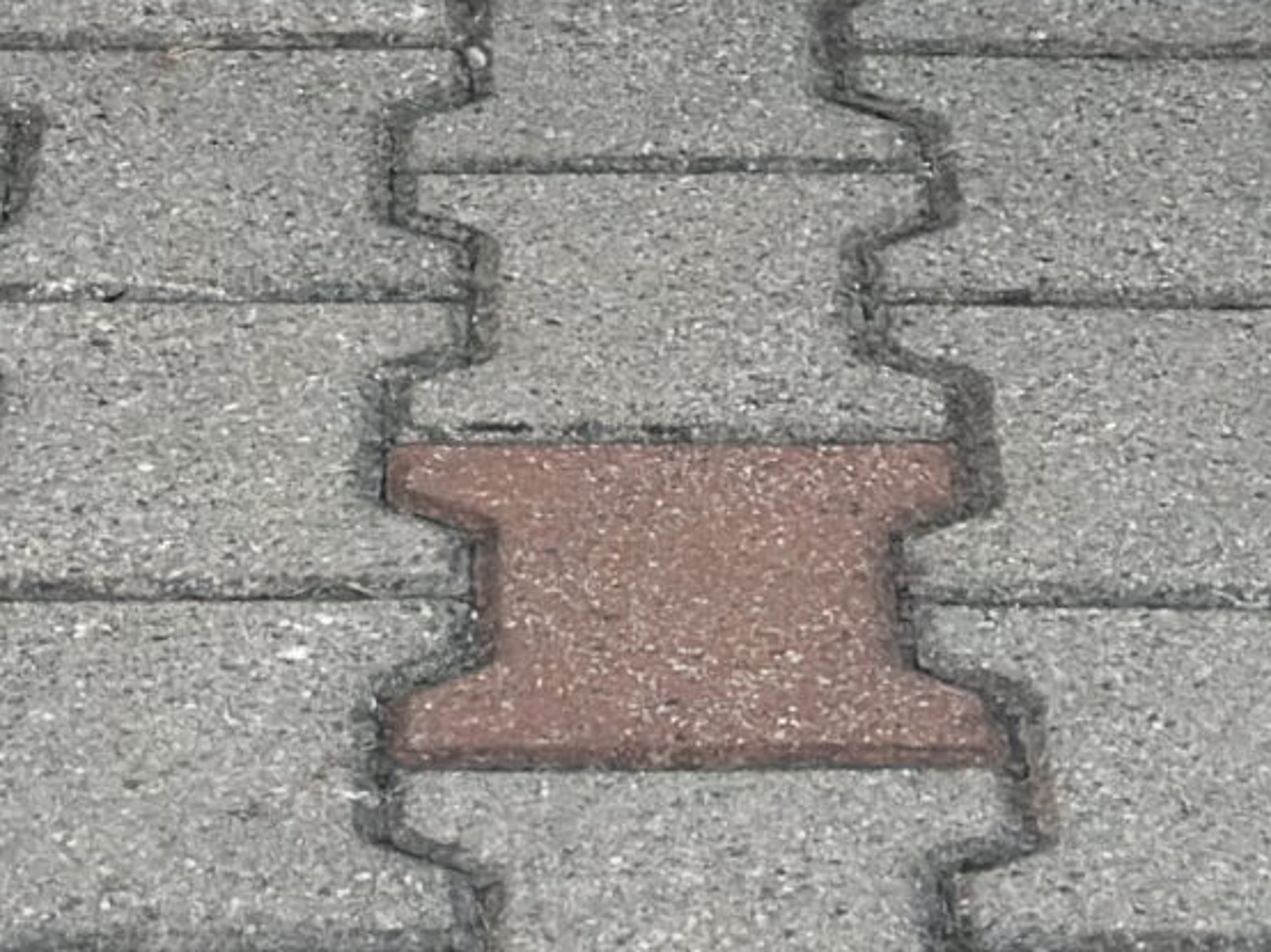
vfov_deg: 6.4
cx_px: 911
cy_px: -1195
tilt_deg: -12.5
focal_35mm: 222
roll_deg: +0.1
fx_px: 8148
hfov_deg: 8.9
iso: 80
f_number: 1.78
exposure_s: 1/2532
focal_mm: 6.86
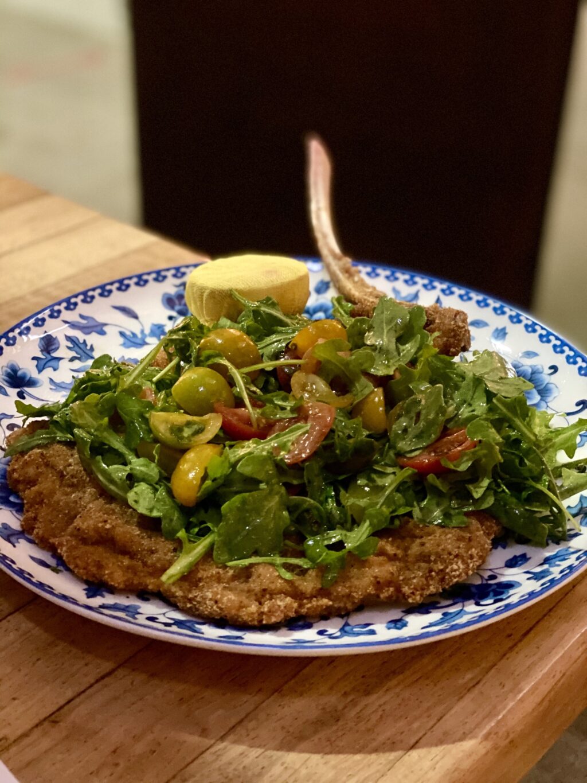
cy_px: 392
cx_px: 294
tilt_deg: -32.3
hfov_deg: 28.0
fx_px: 1176
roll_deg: -2.2
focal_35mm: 52
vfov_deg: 36.8
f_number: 2
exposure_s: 1/15
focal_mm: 6
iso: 640
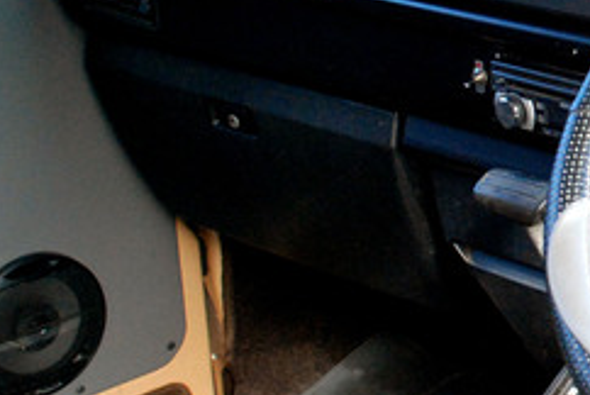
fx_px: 1624
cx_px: 761
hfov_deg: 19.1
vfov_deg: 13.8
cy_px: 129
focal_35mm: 99
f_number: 3.8
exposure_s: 1/320
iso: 1250
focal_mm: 20
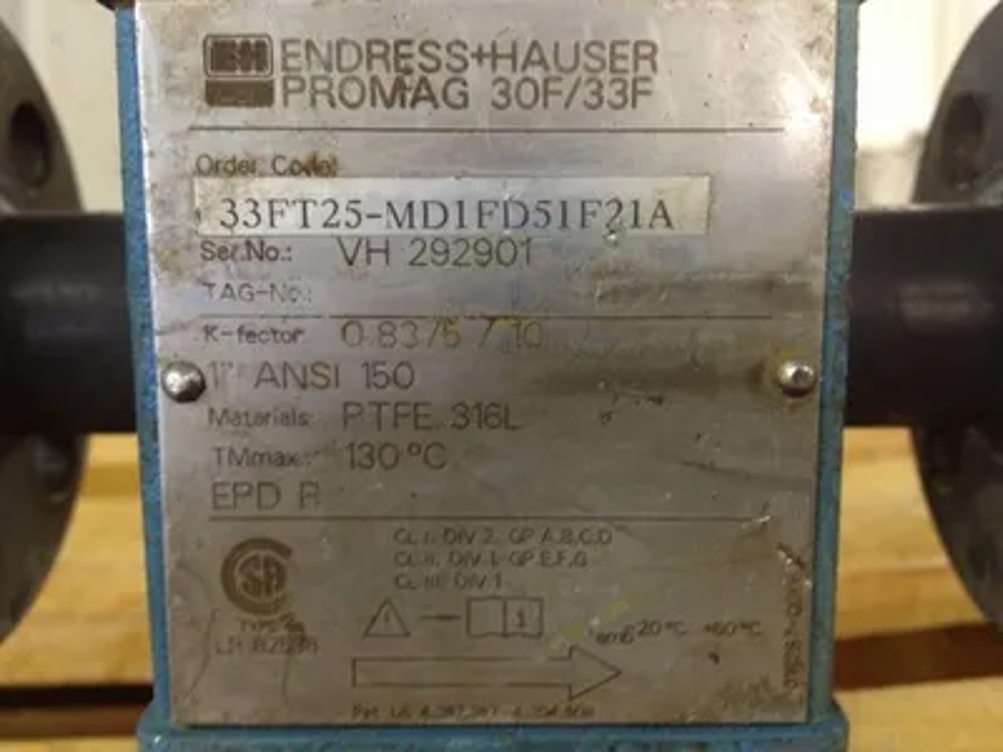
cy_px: 376
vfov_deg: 40.7
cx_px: 502
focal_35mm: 35
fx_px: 1014
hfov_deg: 52.6
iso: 250
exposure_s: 1/20
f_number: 2.4
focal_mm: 4.28
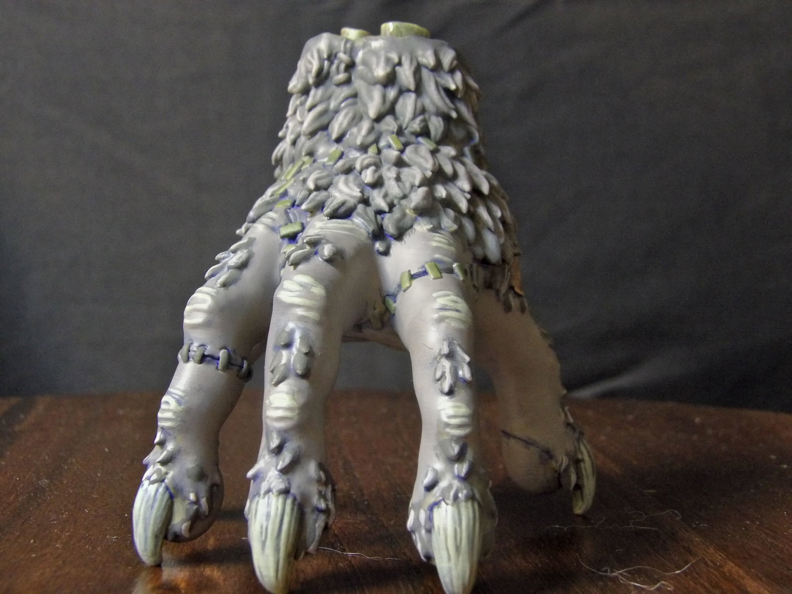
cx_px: 396
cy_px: 297
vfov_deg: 23.7
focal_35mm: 62
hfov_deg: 31.2
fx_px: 1419
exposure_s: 1/2.2
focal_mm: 11.1
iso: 800
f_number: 4
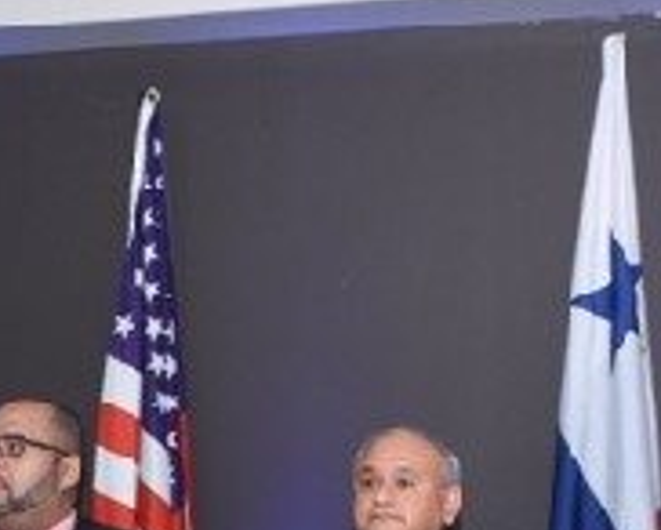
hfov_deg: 18.0
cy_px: 643
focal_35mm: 107
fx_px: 2087
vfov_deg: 14.0
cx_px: 240
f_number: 5.6
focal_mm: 23
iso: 400
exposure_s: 1/60
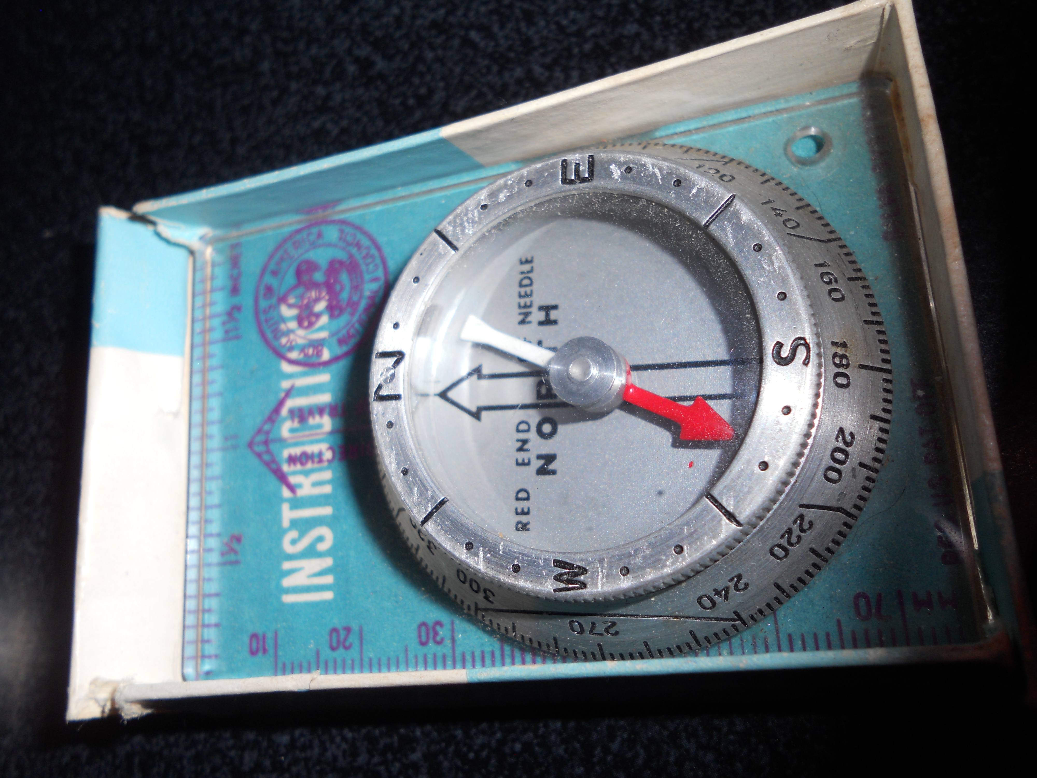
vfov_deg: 44.2
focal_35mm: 32
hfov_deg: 56.8
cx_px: 518
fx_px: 959
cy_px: 389
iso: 80
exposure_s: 1/25
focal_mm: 5.8
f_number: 8.8
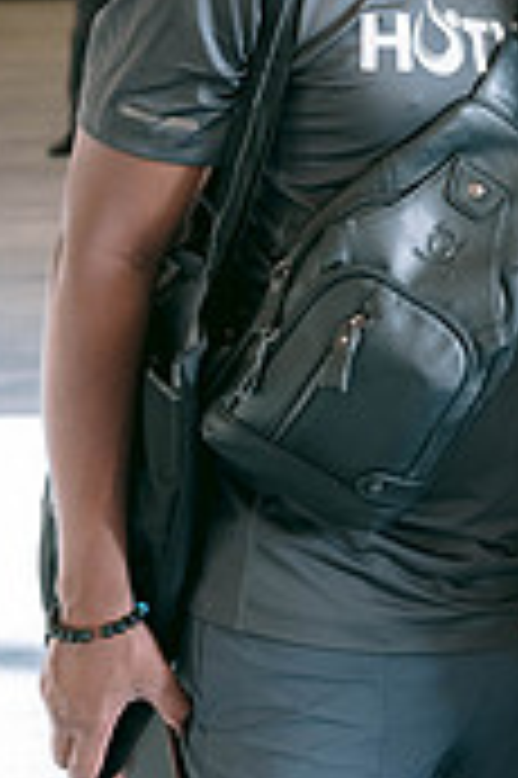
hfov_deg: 14.5
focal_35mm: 91
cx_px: 644
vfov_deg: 22.3
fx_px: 1968
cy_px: 283
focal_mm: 35
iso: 800
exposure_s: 1/100
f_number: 3.5
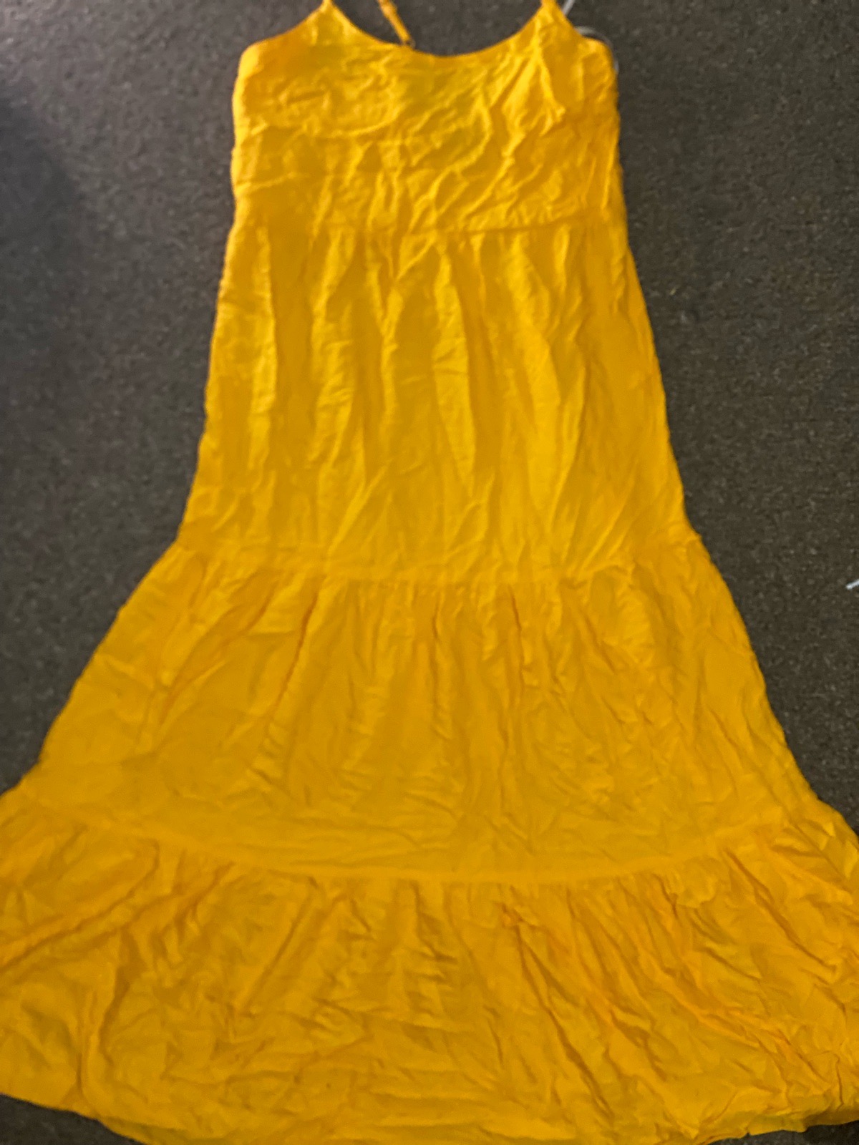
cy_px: 572
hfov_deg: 28.0
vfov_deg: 36.8
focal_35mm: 52
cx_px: 430
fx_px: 1721
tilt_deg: -78.8
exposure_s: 1/33
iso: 320
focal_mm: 6
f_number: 2
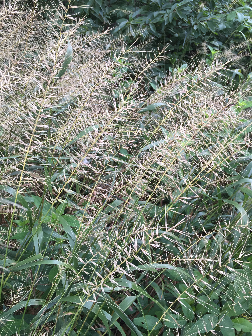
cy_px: 168
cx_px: 126
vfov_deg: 61.7
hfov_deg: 48.2
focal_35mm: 29
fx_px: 281
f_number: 2.2
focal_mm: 4.15
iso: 50
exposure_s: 1/120
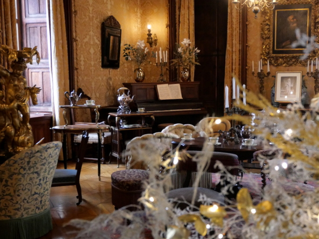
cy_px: 138
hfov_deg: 39.6
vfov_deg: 30.2
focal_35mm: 48
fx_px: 442
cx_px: 184
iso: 2500
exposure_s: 1/60
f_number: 4.2
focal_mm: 18
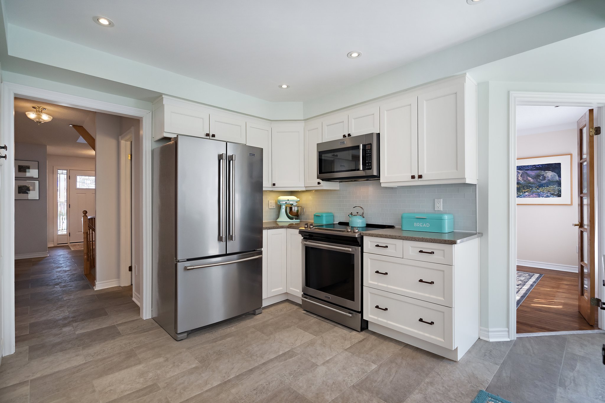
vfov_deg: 73.7
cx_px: 302
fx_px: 269
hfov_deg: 96.7
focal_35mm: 16
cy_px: 202
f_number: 6.3
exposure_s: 1/80
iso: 1600
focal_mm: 16
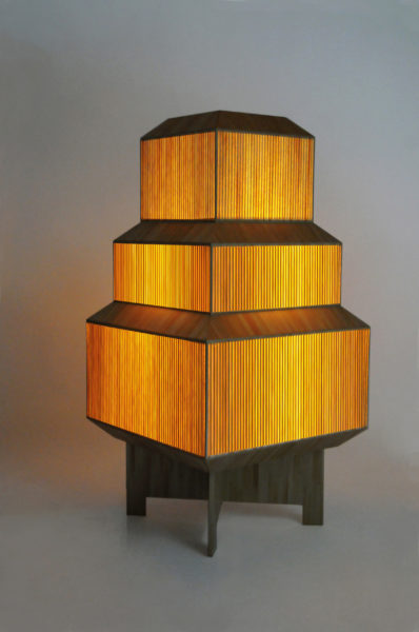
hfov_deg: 28.0
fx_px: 841
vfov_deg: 41.2
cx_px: 210
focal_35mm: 48
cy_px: 316
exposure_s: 1/25
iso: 3200
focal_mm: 32
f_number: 4.5
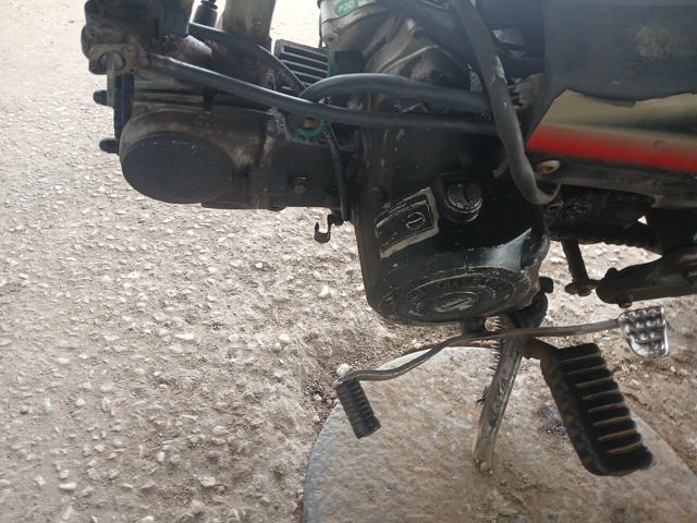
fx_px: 524
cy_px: 262
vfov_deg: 53.1
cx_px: 348
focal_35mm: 26
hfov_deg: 67.3
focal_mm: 3.98
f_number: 1.8
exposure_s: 1/60
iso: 160
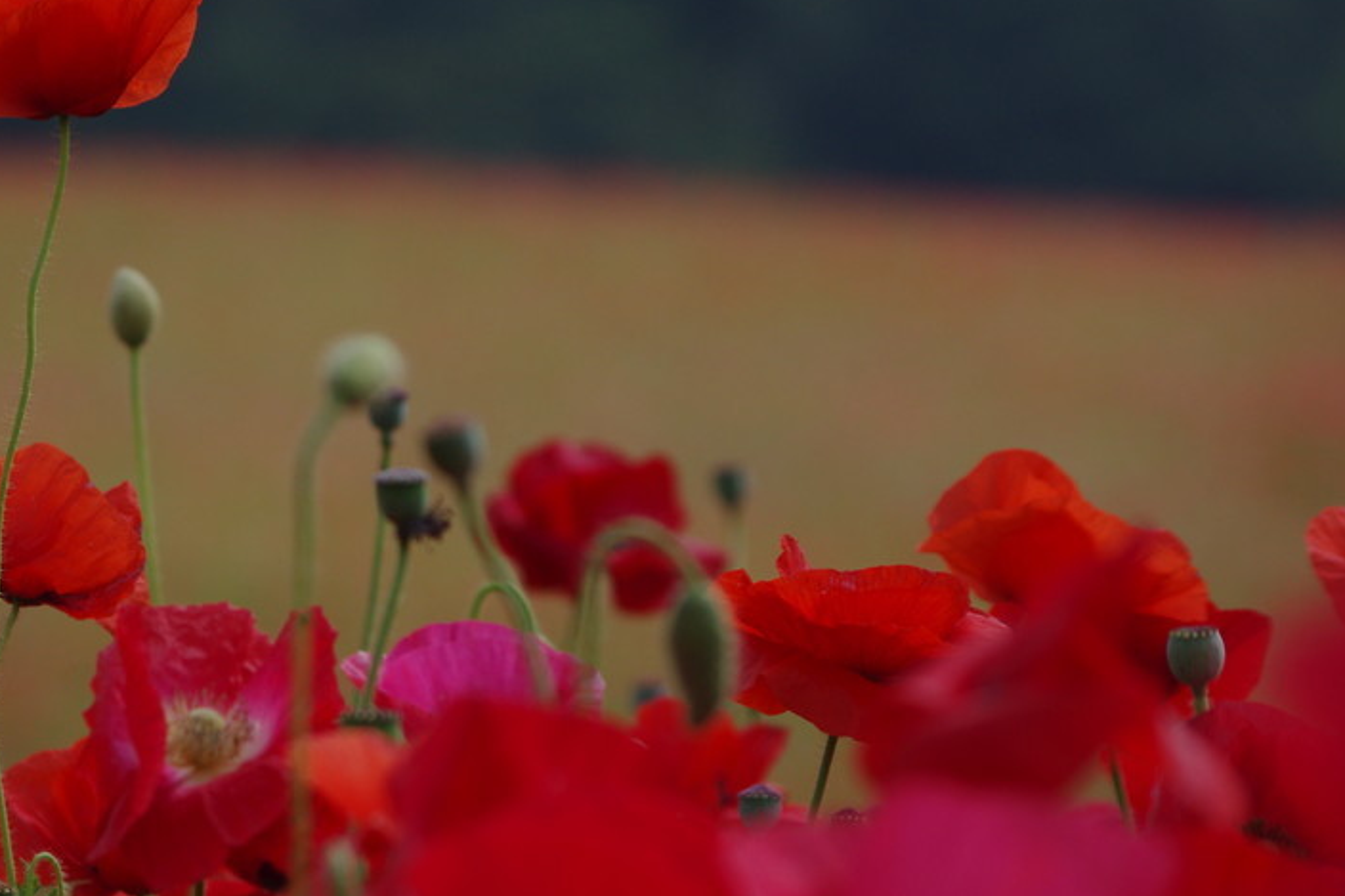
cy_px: 308
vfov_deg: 4.5
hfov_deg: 6.7
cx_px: 203
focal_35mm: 307
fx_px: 11466
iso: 200
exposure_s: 1/1250
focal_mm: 120
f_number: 6.3
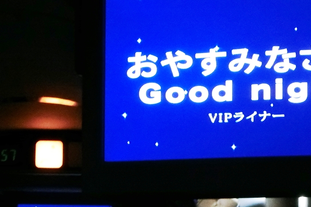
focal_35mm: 181
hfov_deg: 11.3
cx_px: 215
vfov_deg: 7.6
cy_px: 156
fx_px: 1564
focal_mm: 20.3
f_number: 6.4
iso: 1600
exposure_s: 1/20
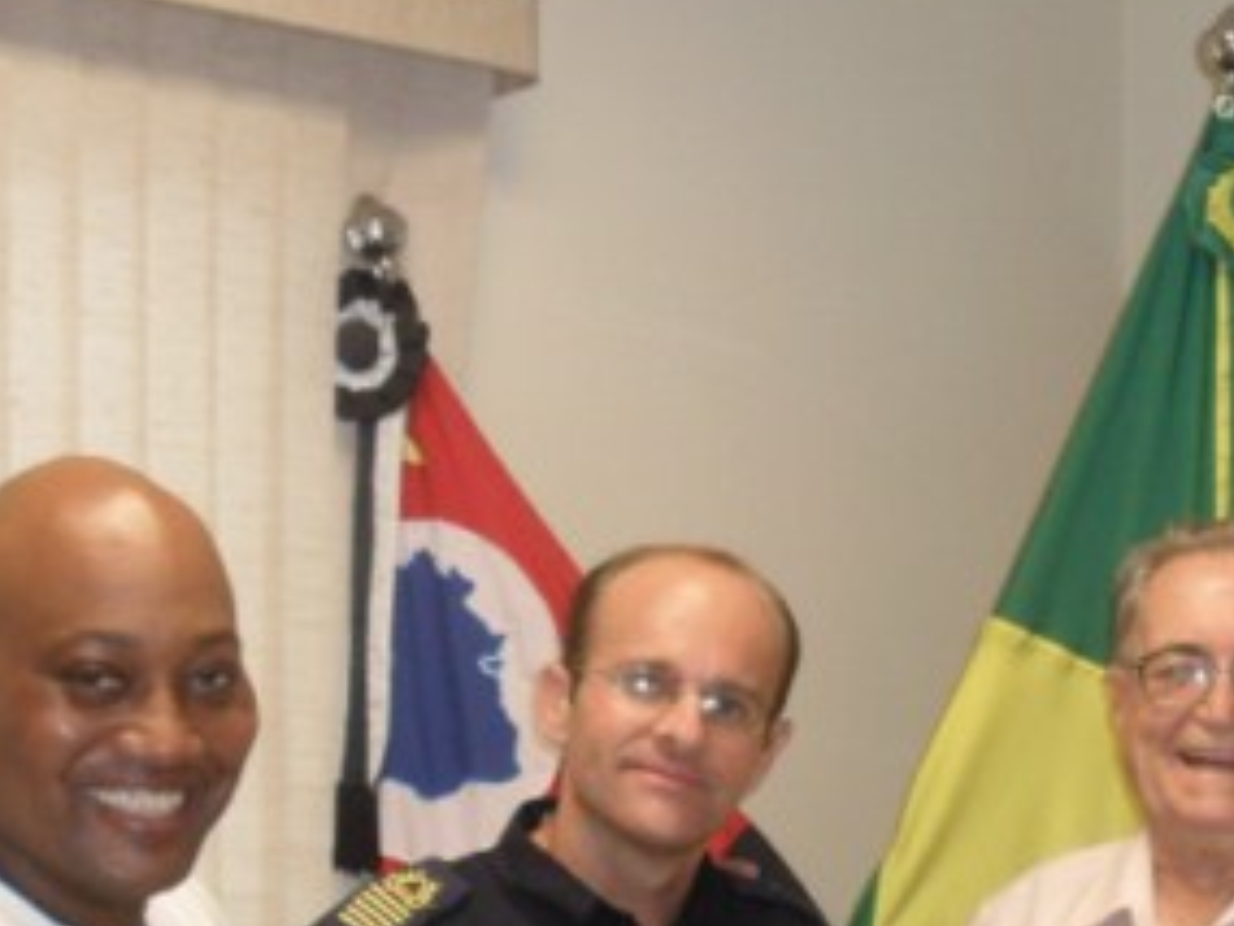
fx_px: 2816
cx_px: 965
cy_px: 913
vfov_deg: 18.2
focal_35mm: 79
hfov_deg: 24.4
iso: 200
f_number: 3.2
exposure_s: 1/45
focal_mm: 6.3
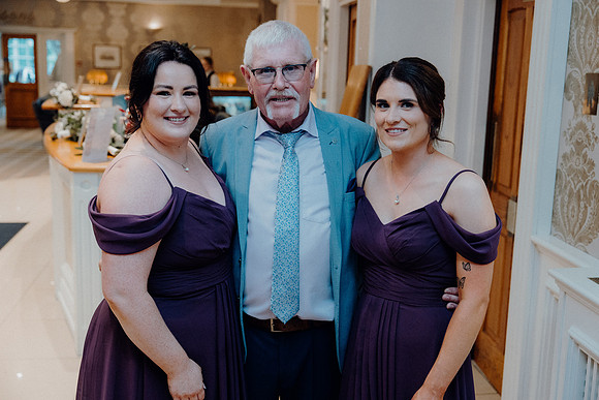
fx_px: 716
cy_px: 200
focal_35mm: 43
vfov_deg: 31.2
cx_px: 300
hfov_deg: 45.4
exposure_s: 1/160
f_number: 3.5
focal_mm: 43
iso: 2500
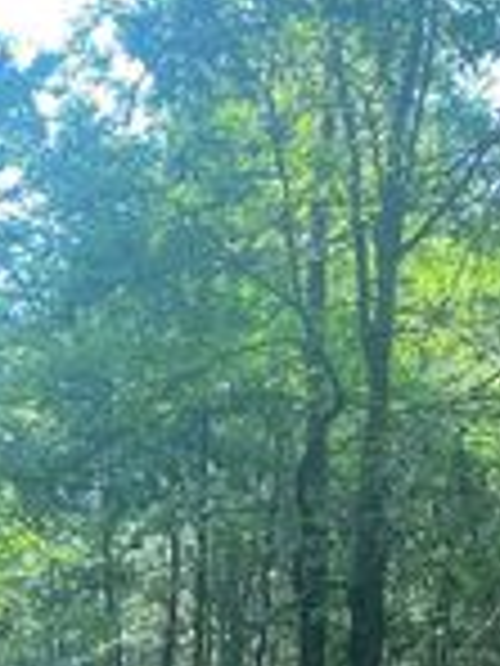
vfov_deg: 14.9
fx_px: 2253
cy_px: 1163
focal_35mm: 117
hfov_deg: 12.3
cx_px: -149
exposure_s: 1/122
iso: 32
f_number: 1.8
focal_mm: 4.25
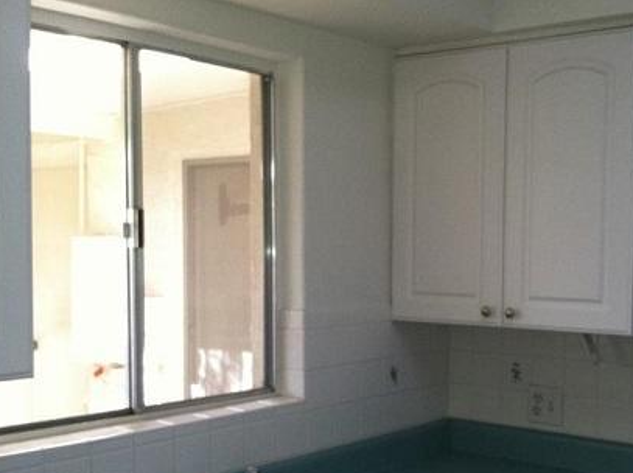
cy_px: 321
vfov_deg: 26.3
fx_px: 1004
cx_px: 429
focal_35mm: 55
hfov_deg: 34.6
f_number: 2.8
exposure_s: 1/17
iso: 160
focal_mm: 3.85
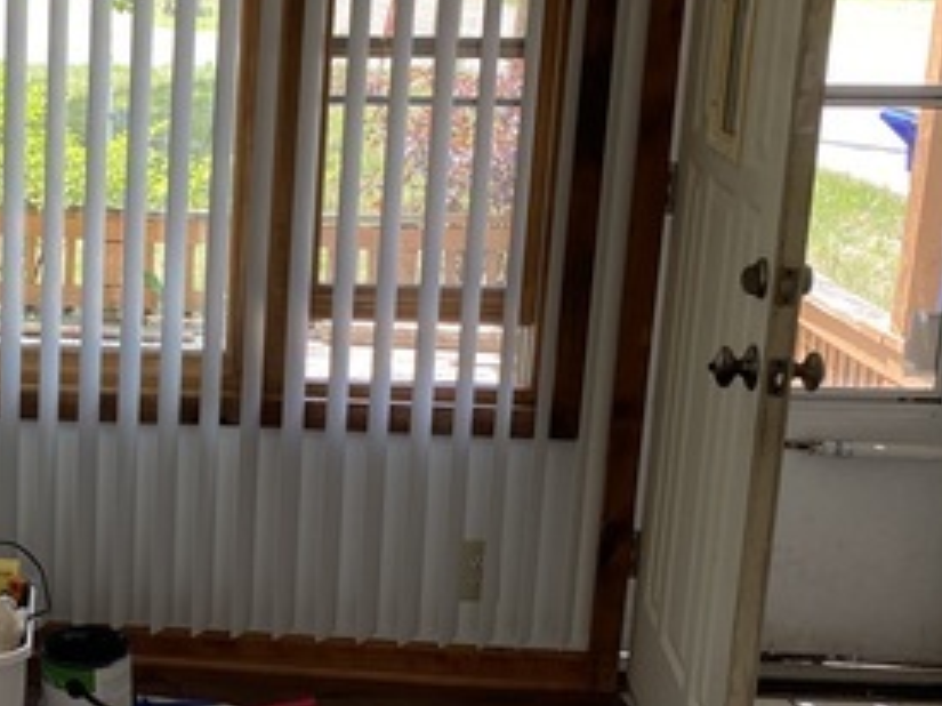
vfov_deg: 23.3
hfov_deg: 28.7
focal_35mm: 63
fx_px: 1714
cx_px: -15
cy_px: 326
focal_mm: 4.25
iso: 40
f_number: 1.8
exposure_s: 1/122
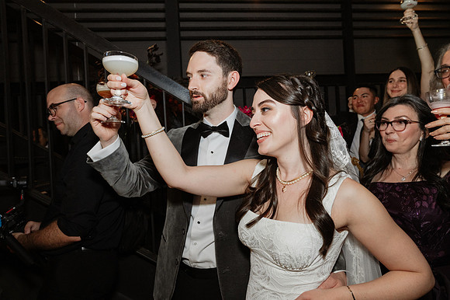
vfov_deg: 53.1
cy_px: 150
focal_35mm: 24
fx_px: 300
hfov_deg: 73.8
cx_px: 225
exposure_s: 1/125
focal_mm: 24
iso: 2500
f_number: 6.3
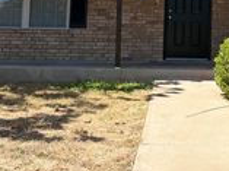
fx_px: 548
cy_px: -28
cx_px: 201
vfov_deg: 17.0
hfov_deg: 23.1
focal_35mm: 83
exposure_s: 1/2451
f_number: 1.6
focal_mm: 5.96
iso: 50
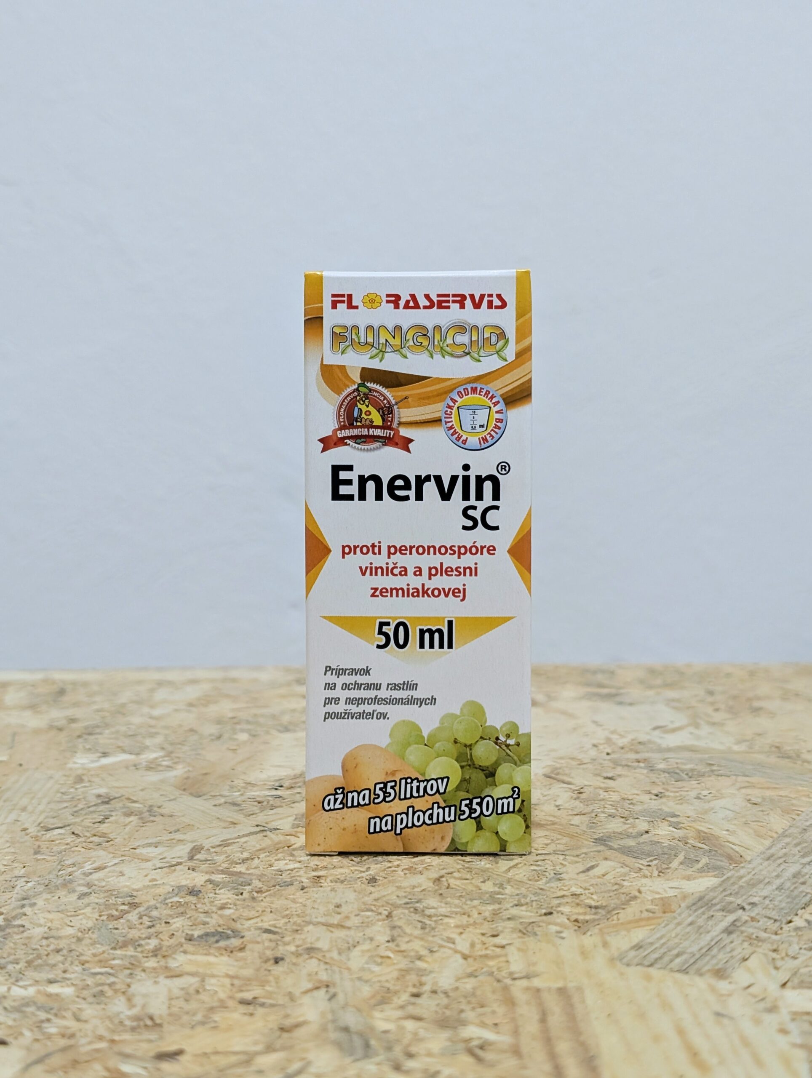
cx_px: 406
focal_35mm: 49
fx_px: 1528
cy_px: 539
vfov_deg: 38.9
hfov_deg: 29.8
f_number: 1.68
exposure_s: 1/100
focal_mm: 6.9
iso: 168
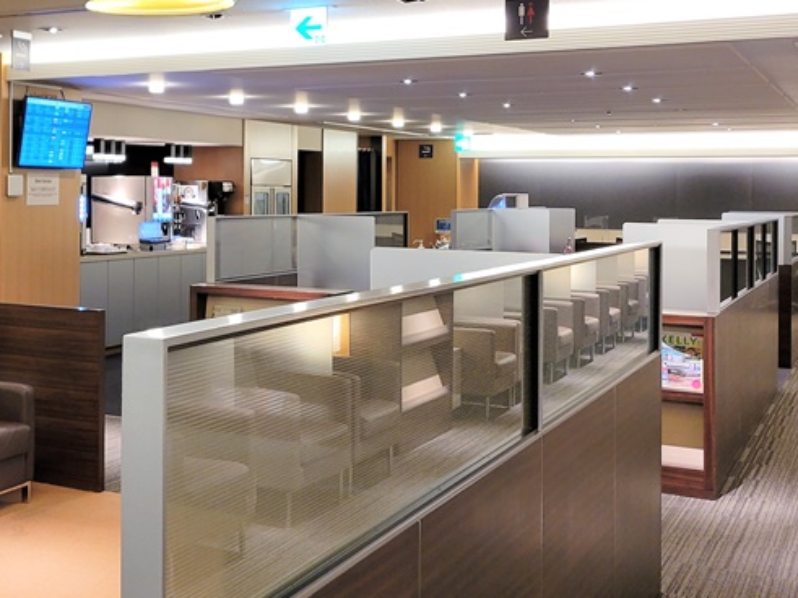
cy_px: 197
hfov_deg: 33.3
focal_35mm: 53
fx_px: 1222
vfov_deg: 27.3
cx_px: 8
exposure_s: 1/60
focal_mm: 5.4
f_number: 1.8
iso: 200
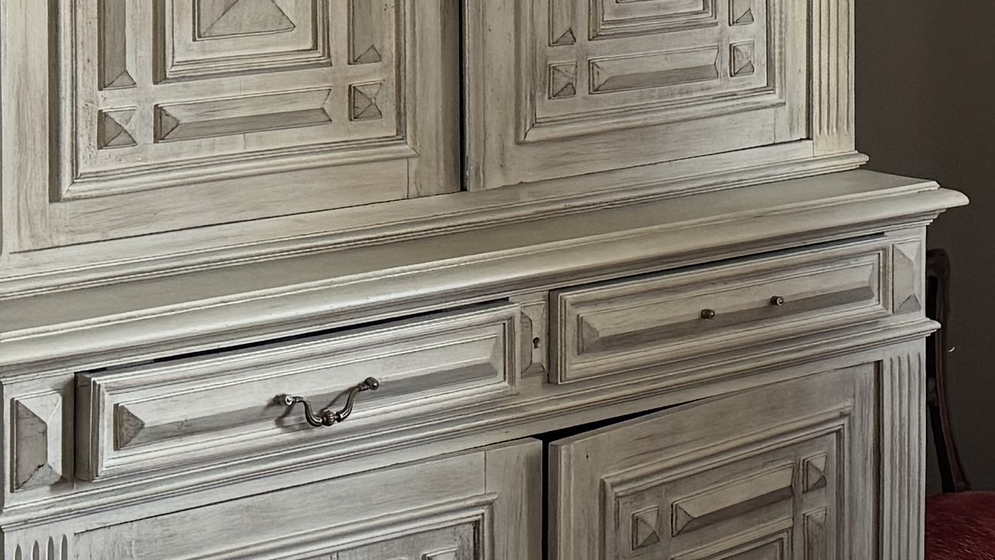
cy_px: -220
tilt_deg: -2.6
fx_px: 3034
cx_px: 938
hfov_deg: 18.3
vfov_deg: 10.3
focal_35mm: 115
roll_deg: +1.0
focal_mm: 6.76
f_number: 1.78
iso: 200
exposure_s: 1/62
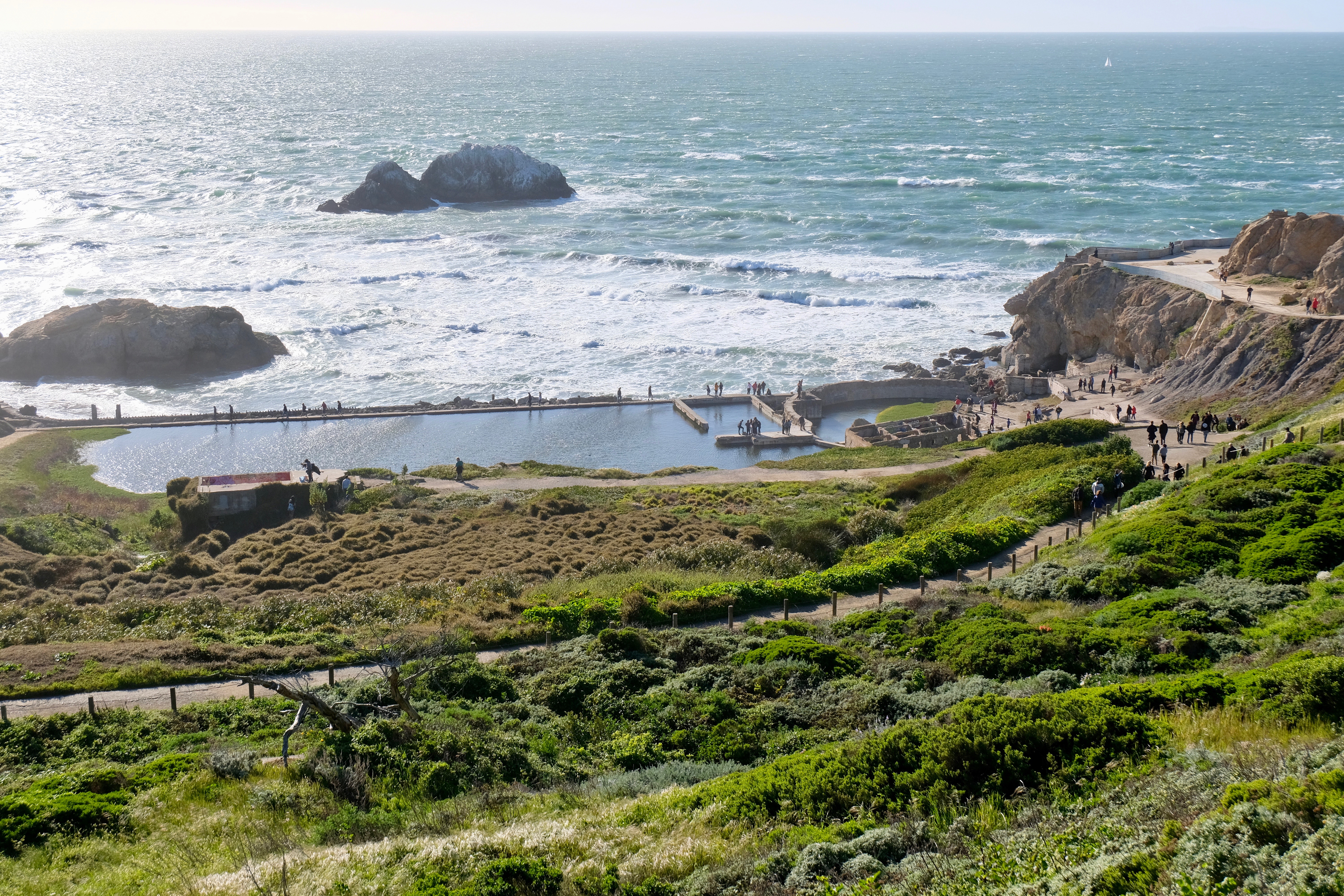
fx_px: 1755
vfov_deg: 28.6
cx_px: 672
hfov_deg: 41.9
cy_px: 448
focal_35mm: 47
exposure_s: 1/480
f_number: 8
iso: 400
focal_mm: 31
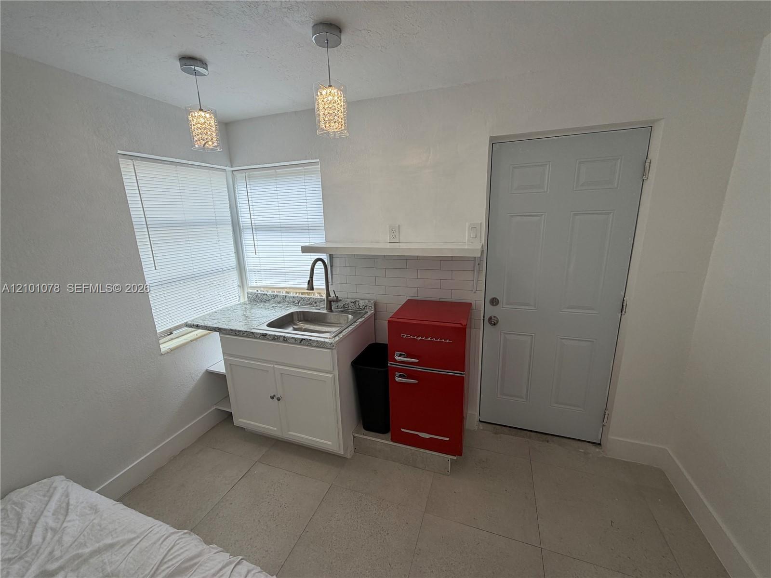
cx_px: 386
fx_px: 312
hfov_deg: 102.1
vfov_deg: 85.7
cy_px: 289
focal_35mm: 14
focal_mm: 2.22
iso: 40
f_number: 2.2
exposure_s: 1/120
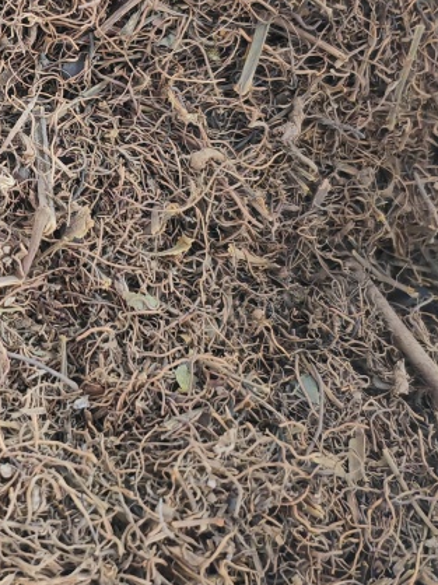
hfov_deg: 20.0
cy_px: 170
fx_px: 1165
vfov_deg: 27.9
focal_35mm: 69
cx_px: -84
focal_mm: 5.53
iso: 1600
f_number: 1.8
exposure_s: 1/110
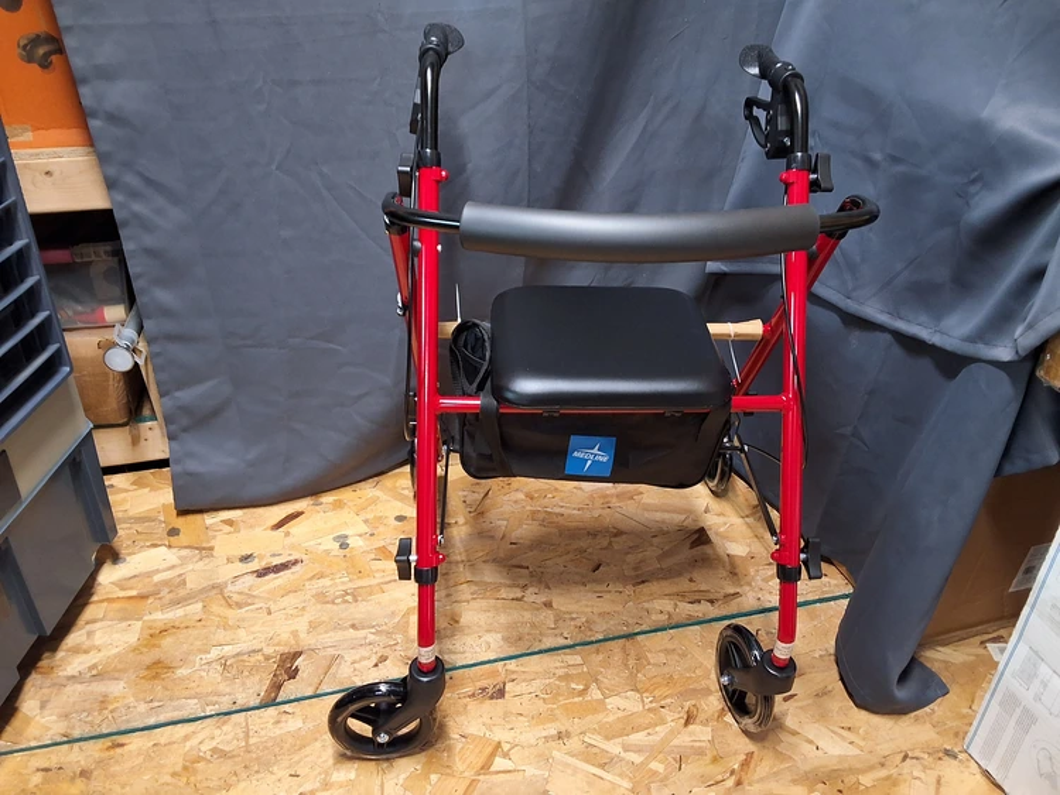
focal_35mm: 28
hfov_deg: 63.4
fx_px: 858
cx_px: 530
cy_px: 398
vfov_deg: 49.8
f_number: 1.9
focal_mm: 2.91
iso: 250
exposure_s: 1/24
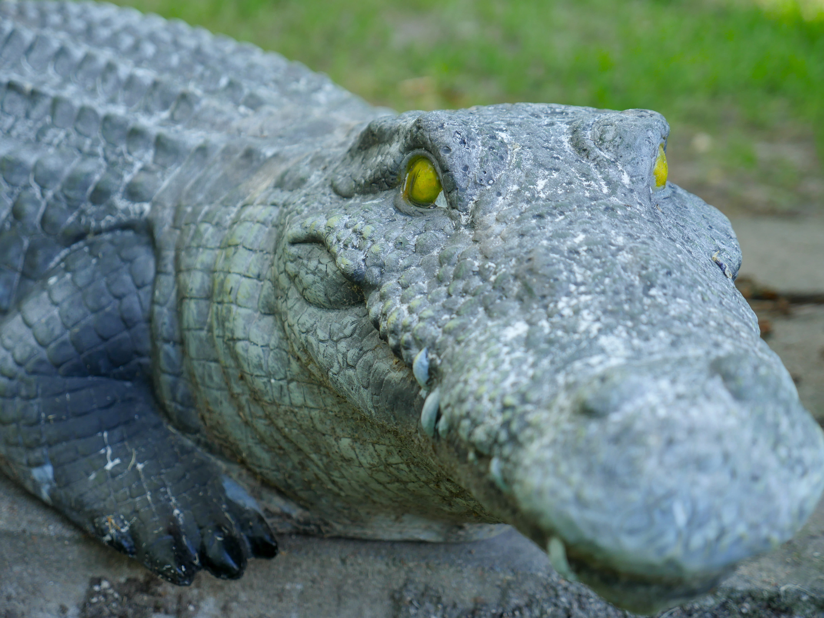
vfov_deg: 21.0
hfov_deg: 27.8
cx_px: 412
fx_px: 1666
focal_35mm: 70
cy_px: 309
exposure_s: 1/125
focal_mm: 35
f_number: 2.8
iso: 200
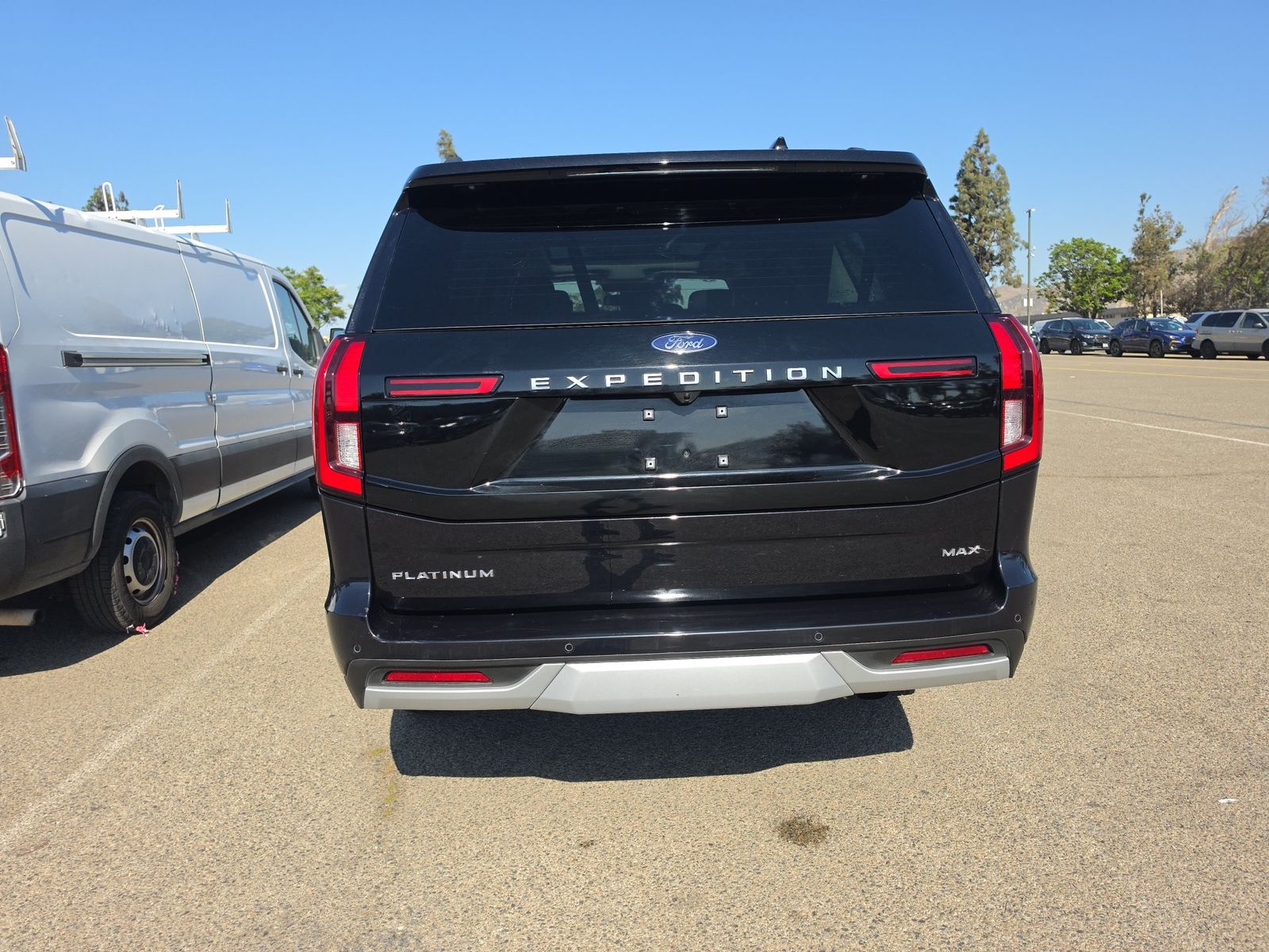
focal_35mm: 23
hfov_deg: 73.9
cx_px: 634
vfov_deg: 58.9
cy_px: 476
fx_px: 843
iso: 63
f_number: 1.4
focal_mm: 6.5
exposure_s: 1/3687
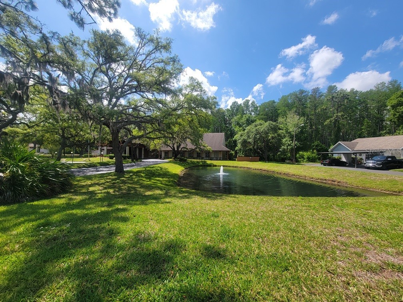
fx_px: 151
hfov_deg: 106.2
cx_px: 202
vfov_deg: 89.9
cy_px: 151
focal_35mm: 13
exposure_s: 1/1576
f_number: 2.2
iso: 50
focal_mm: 2.2
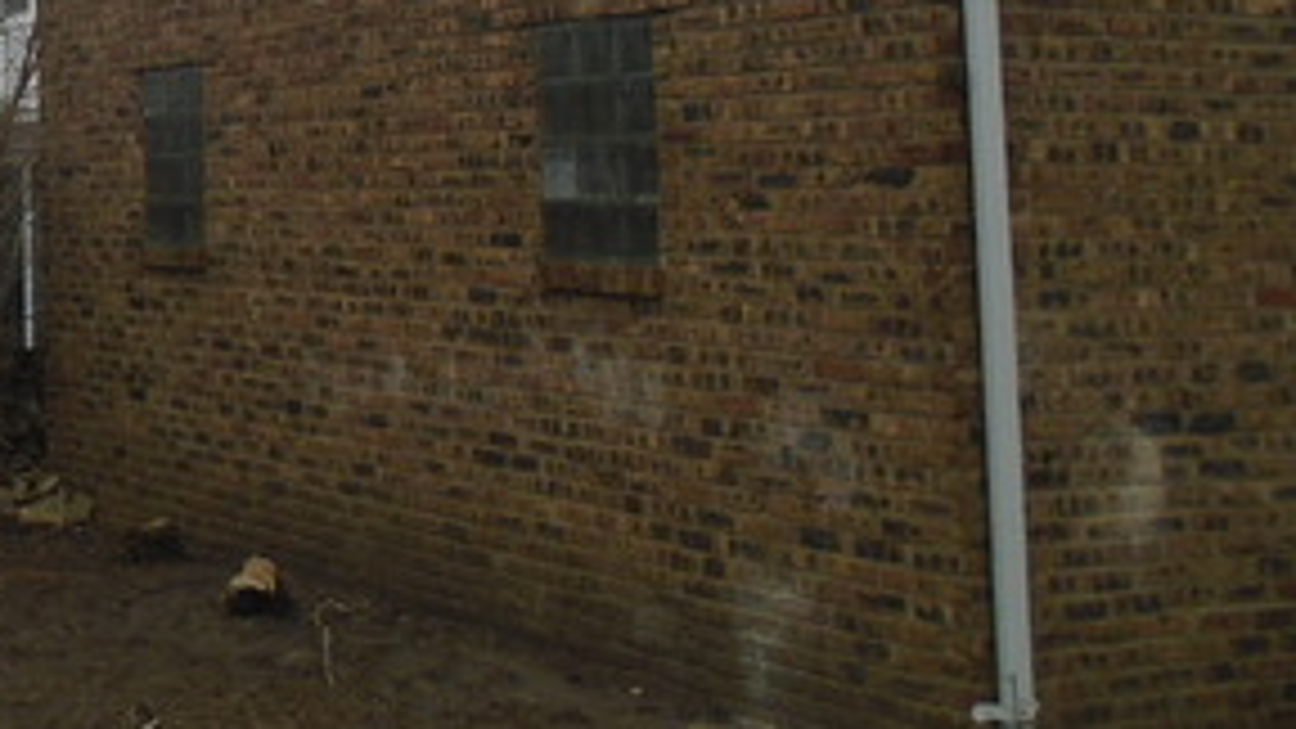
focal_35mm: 63
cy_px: 14
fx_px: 2165
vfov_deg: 18.6
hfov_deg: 29.9
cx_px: -140
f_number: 8
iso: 100
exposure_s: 1/200
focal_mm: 4.6
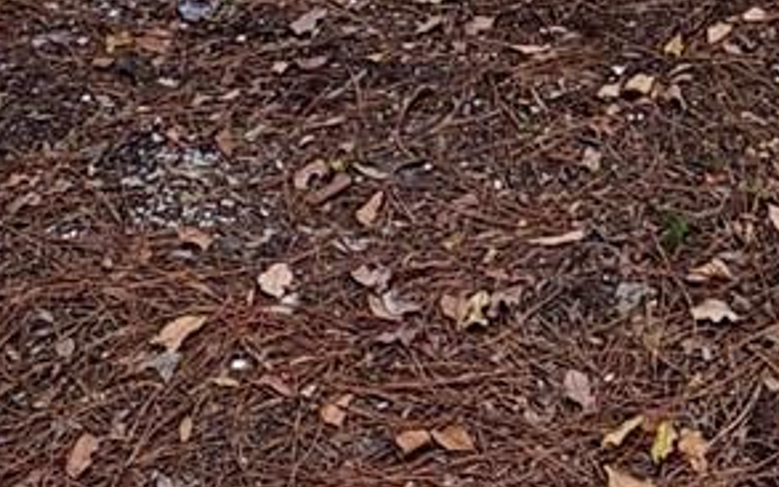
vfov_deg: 13.8
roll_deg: +0.5
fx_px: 1719
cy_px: -468
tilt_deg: -10.8
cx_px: 689
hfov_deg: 24.8
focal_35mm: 81
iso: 50
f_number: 2.2
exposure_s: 1/99
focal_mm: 2.22
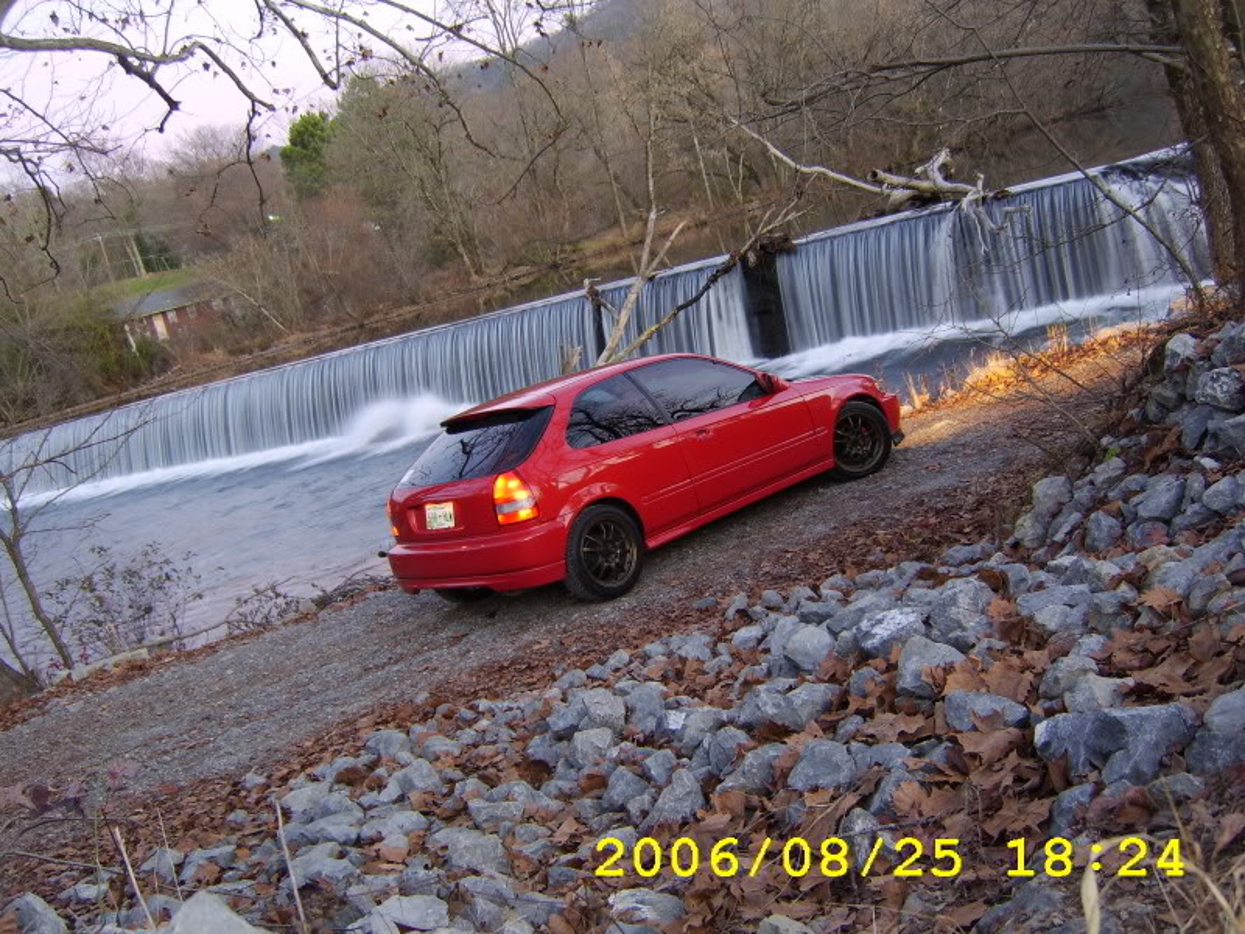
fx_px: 1115
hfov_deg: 58.4
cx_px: 622
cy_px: 467
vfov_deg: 45.4
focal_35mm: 31
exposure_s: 1/2
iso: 71
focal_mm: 8.13
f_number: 2.7
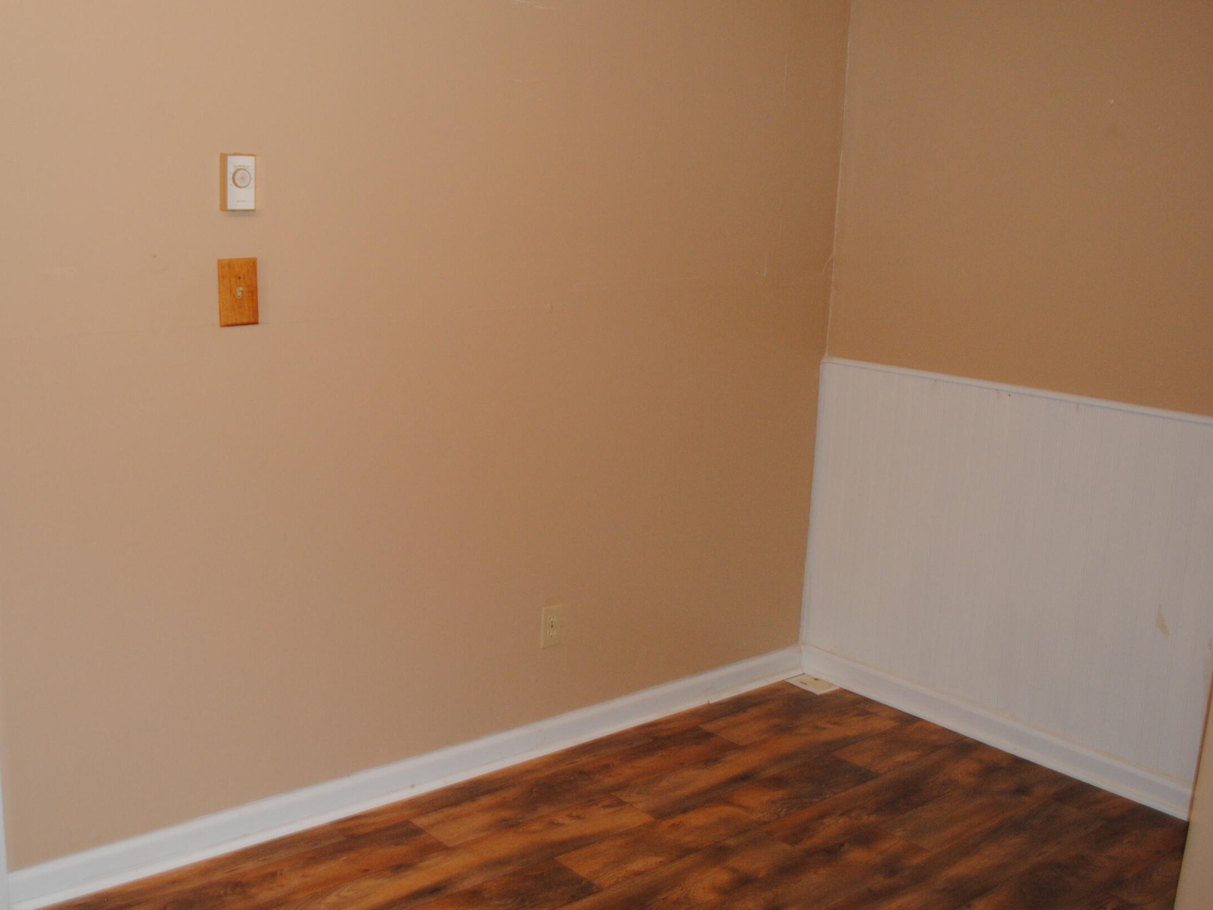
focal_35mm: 36
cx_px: 448
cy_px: 427
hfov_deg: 50.8
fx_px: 1261
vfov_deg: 39.6
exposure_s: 1/60
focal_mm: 18
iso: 400
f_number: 4
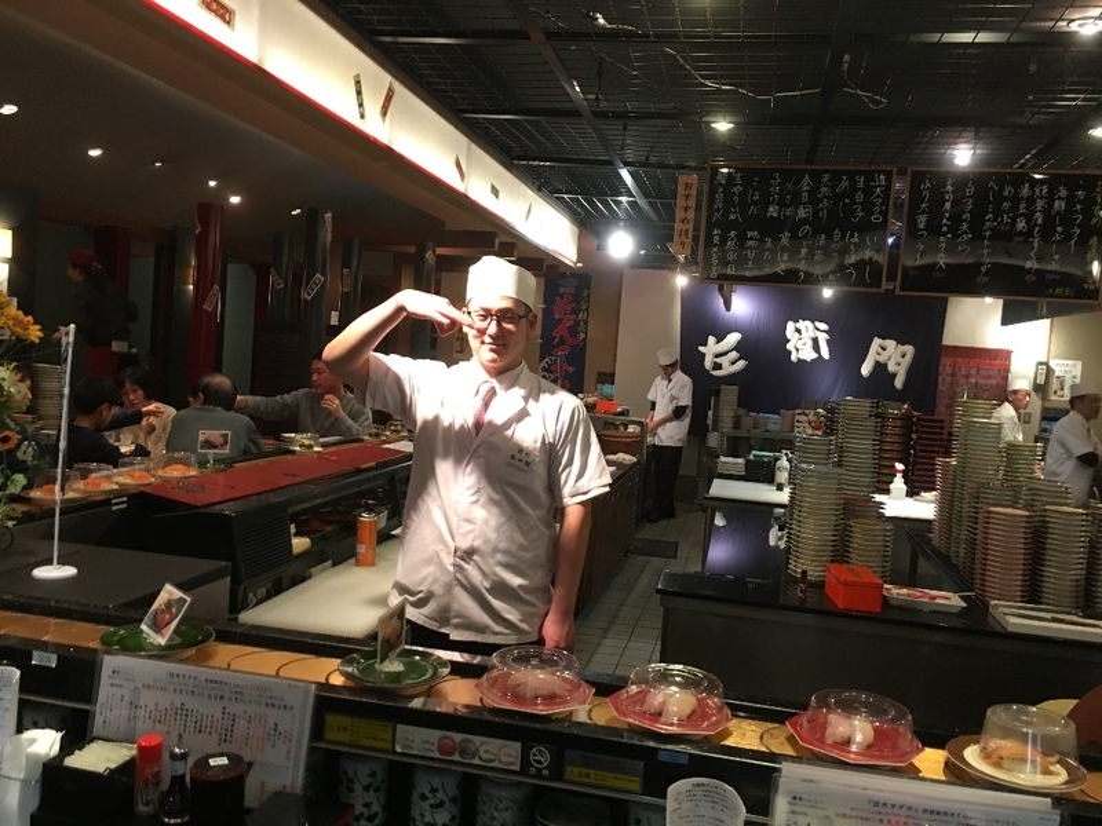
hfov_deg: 61.7
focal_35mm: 29
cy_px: 413
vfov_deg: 48.2
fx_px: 923
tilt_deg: -2.8
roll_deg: -5.8
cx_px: 551
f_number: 2.2
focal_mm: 4.15
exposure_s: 1/15
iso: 100
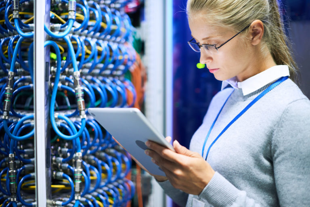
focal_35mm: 50
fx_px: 431
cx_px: 155
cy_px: 104
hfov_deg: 39.6
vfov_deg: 27.0
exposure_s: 1/125
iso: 800
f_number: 2
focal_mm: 50
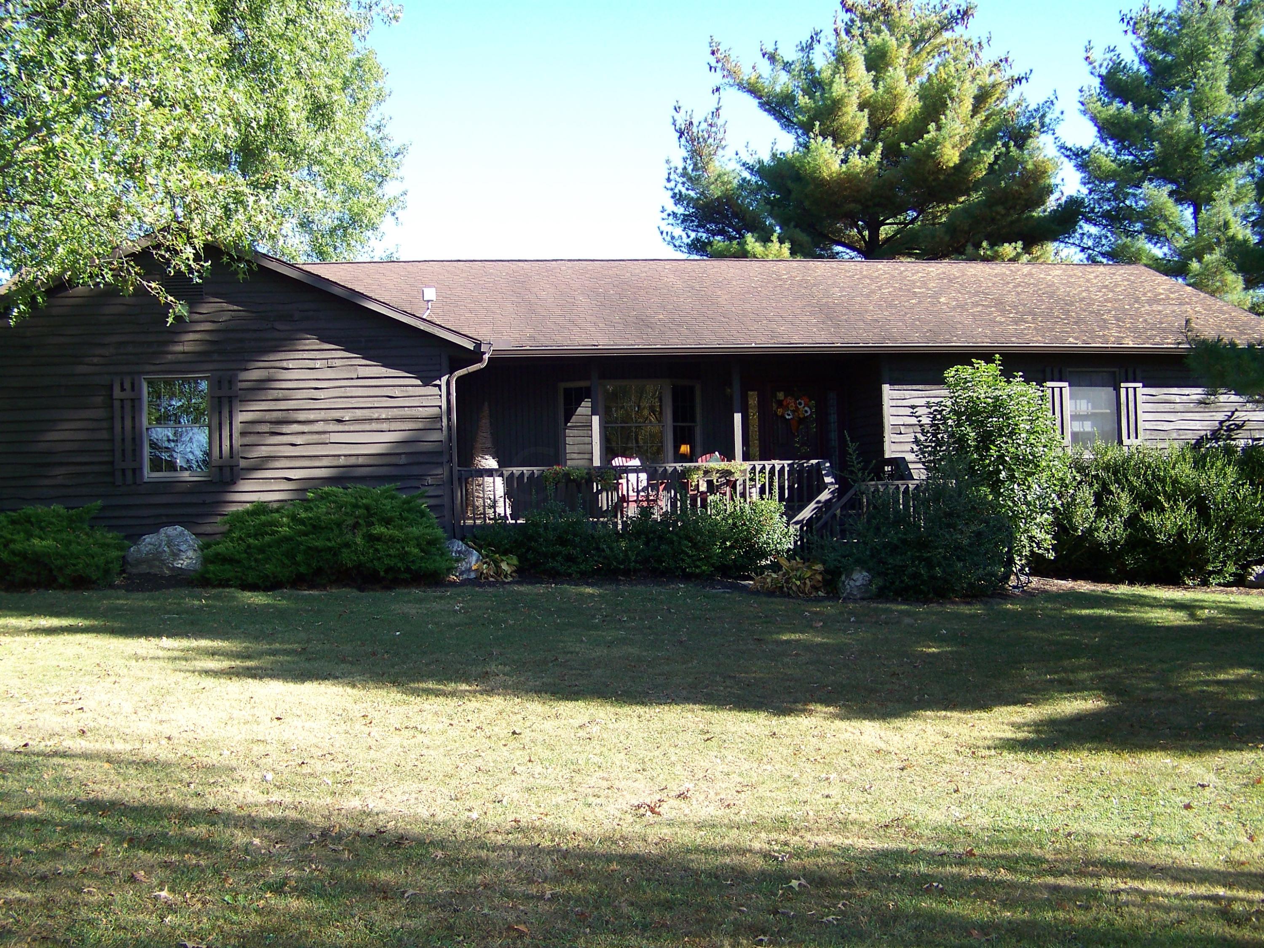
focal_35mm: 36
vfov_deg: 39.7
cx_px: 632
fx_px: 1315
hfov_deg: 51.4
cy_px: 474
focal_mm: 5.85
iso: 64
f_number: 2.8
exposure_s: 1/160
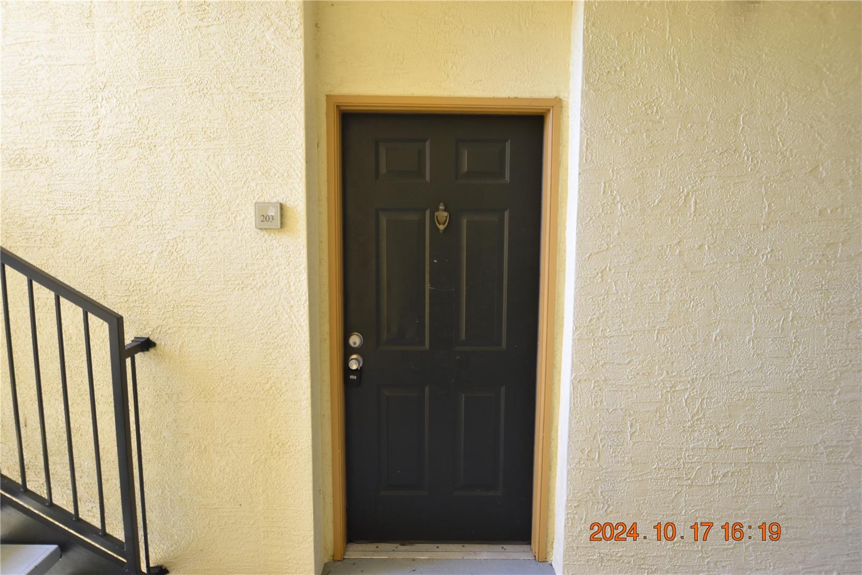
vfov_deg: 59.5
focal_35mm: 21
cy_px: 288
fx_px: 503
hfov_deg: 81.2
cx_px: 431
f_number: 4
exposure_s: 1/60
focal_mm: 14
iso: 400
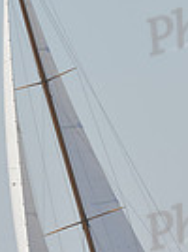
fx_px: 8194
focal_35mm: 1128
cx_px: 50
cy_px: 132
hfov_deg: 1.3
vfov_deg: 1.8
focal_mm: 270
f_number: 7.1
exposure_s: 1/1250
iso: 280
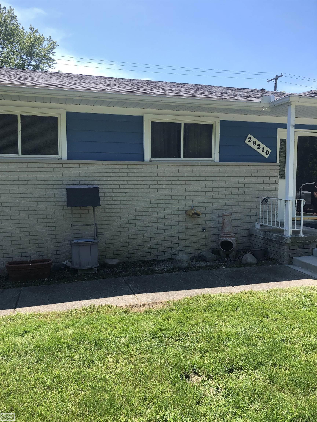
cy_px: 211
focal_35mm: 28
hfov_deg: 49.7
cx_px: 158
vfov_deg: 63.4
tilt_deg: -5.7
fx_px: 342
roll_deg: +0.8
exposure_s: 1/972
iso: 20
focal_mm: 3.99
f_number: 1.8
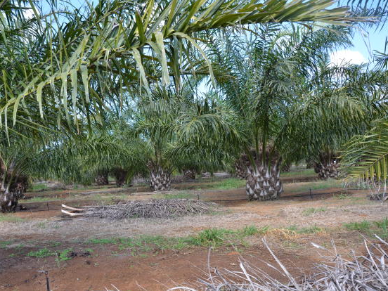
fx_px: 336
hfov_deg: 59.7
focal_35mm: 30
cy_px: 146
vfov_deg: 46.8
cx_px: 167
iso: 200
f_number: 6.3
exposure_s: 1/160
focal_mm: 18
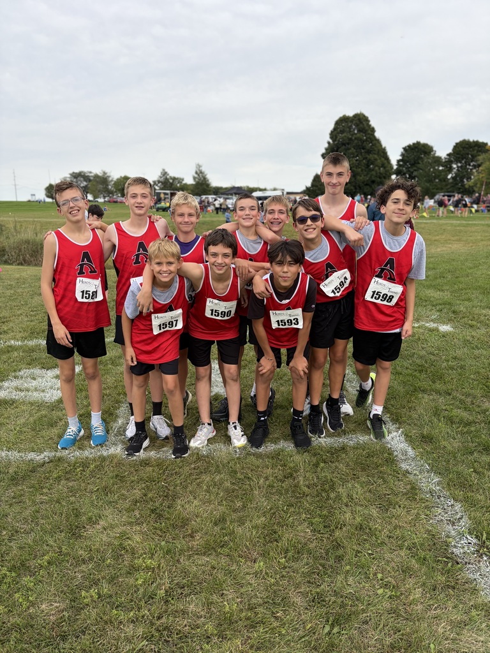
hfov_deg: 53.1
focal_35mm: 26
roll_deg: -0.2
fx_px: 491
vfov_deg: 67.3
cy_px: 326
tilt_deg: -13.2
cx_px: 245
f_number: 1.6
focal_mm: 5.96
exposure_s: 1/884
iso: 50
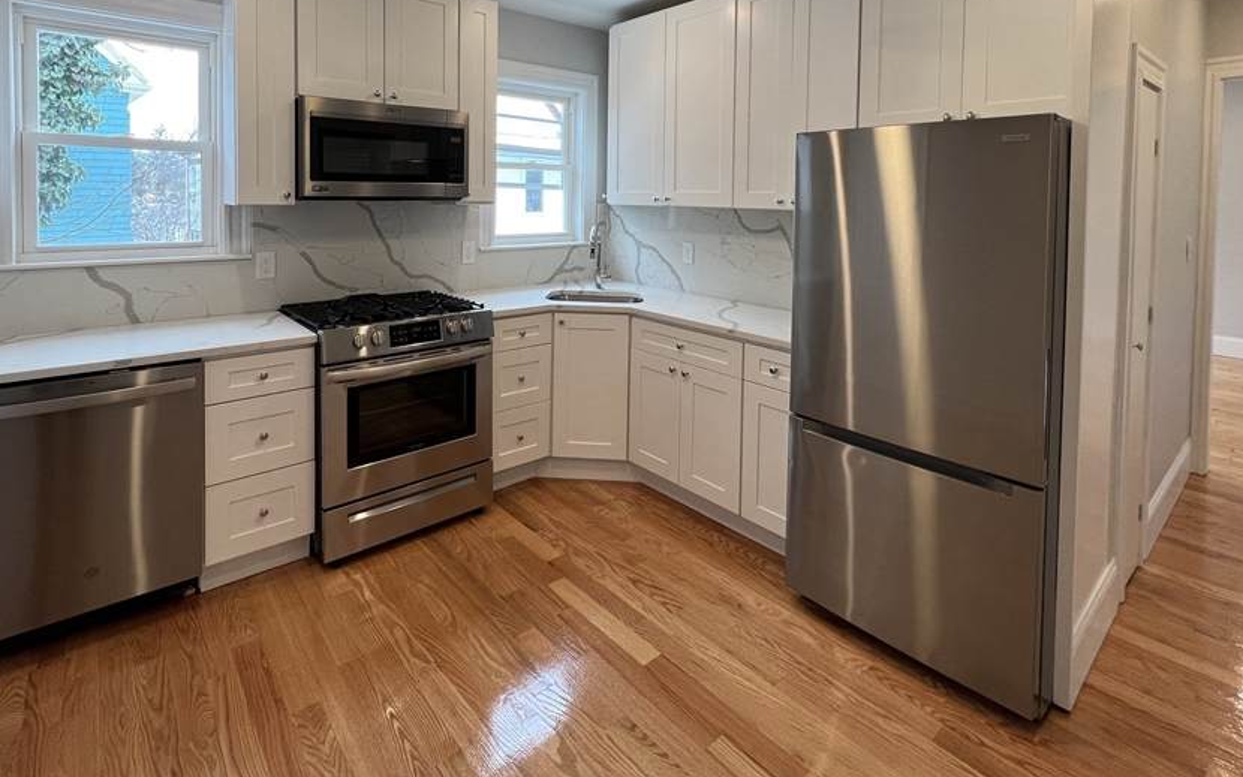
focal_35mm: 17
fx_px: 576
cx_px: 587
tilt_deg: -2.2
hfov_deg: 94.3
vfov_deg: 64.9
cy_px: 217
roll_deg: -0.2
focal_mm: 1.57
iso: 80
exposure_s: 1/120
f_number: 1.8
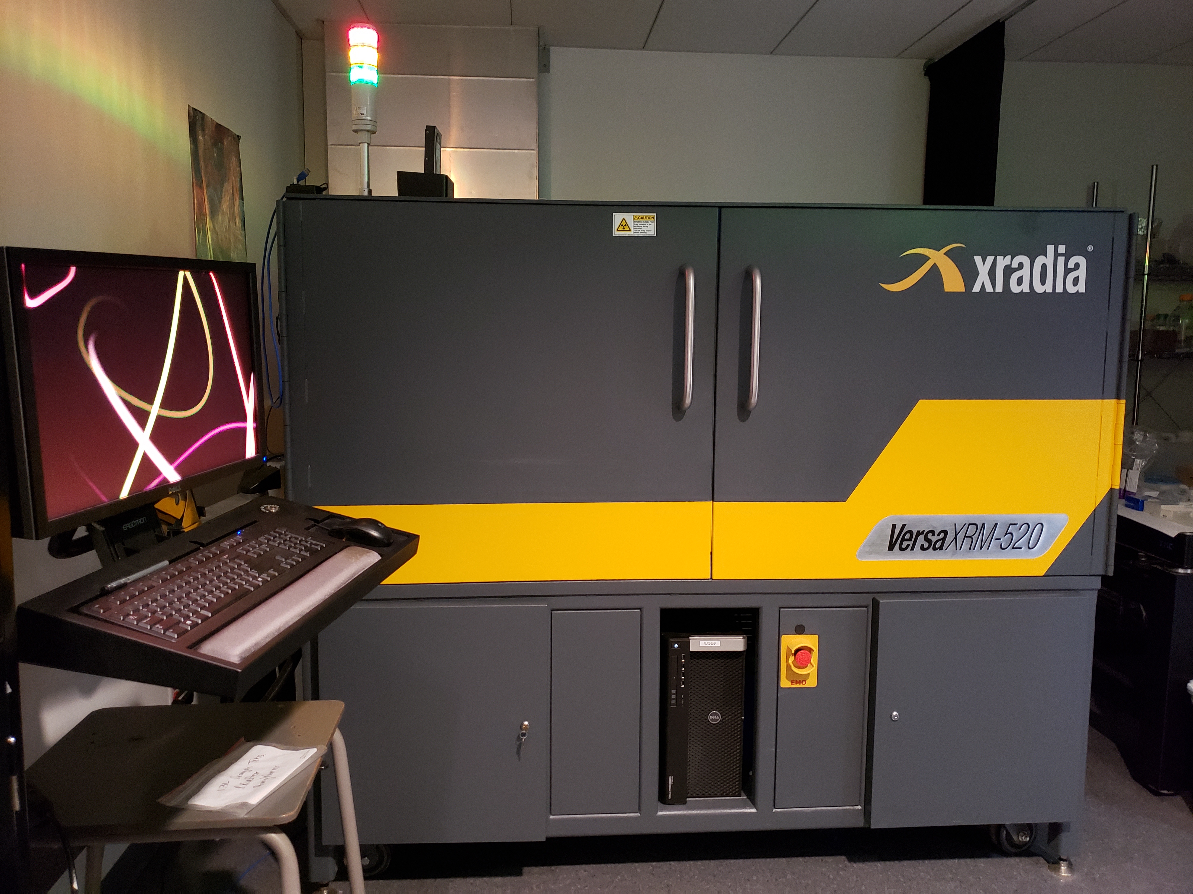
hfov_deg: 67.3
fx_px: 896
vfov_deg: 53.1
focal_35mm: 26
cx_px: 596
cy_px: 447
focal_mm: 4.3
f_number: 1.5
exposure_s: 1/10
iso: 500
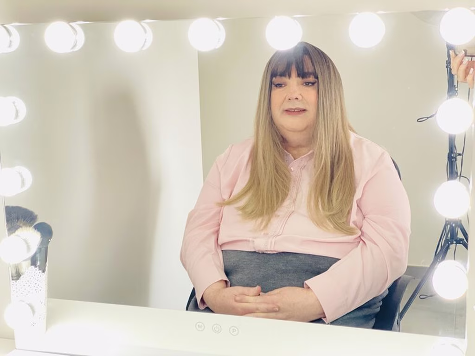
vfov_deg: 28.0
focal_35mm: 52
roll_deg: +1.3
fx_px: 714
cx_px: 238
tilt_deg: -11.3
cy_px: 178
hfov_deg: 36.8
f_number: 2
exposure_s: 1/122
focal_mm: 6
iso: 250
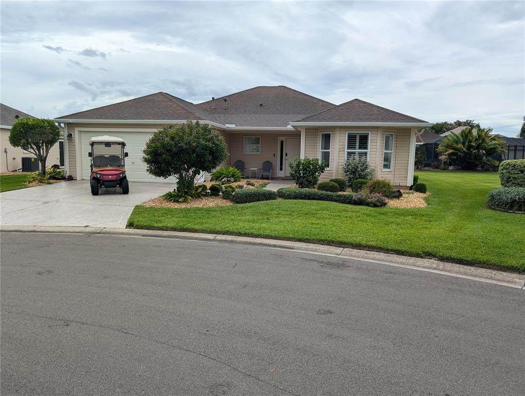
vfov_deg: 56.9
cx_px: 262
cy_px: 198
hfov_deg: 71.5
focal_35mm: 24
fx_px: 365
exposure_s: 1/499
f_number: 1.68
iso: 22
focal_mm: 6.9
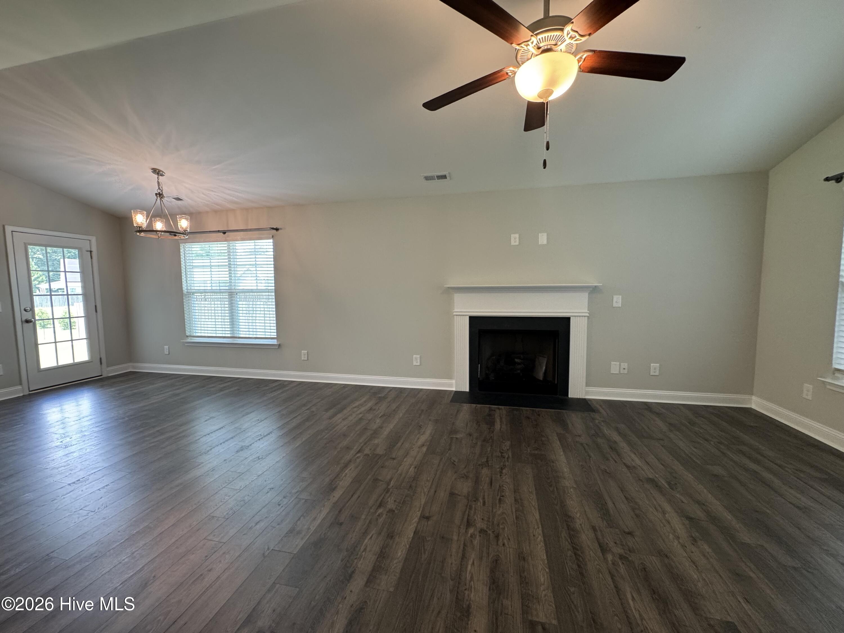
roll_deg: +0.4
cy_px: 316
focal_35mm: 14
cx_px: 422
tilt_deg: -5.0
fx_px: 341
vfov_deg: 85.7
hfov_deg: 102.1
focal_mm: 2.22
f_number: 2.2
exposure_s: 1/60
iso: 200
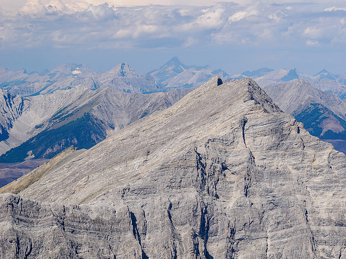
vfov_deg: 11.2
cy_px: 130
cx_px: 173
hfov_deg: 14.9
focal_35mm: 132
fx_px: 1319
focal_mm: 66
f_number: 8
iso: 200
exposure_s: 1/200
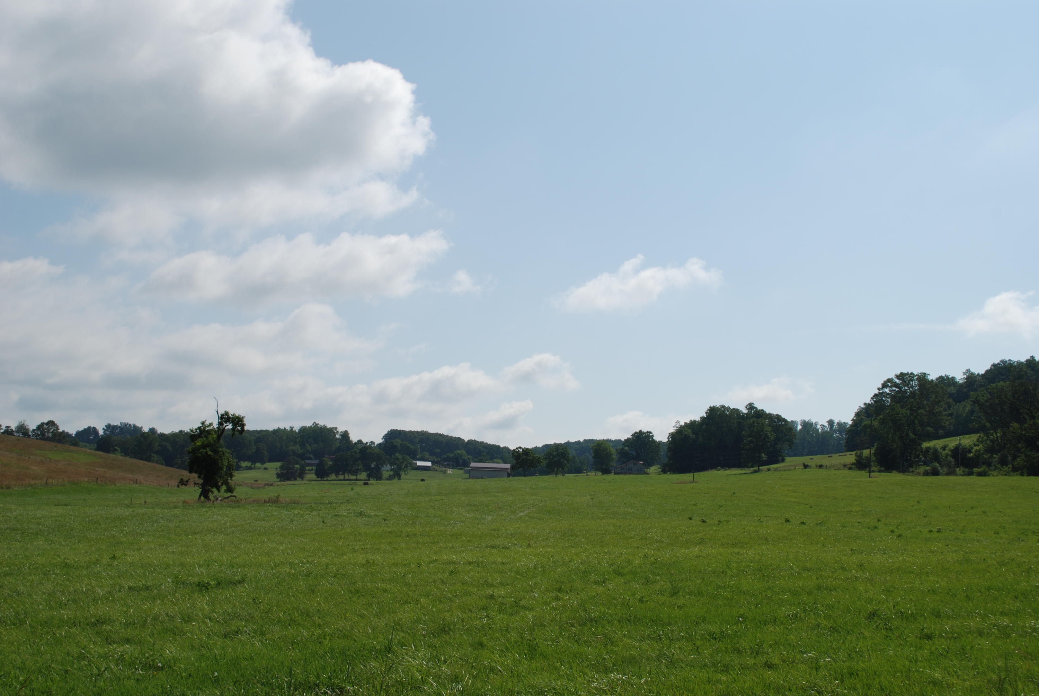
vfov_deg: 32.0
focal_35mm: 42
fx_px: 1214
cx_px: 520
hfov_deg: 46.3
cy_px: 348
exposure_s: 1/400
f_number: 10
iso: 100
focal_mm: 28
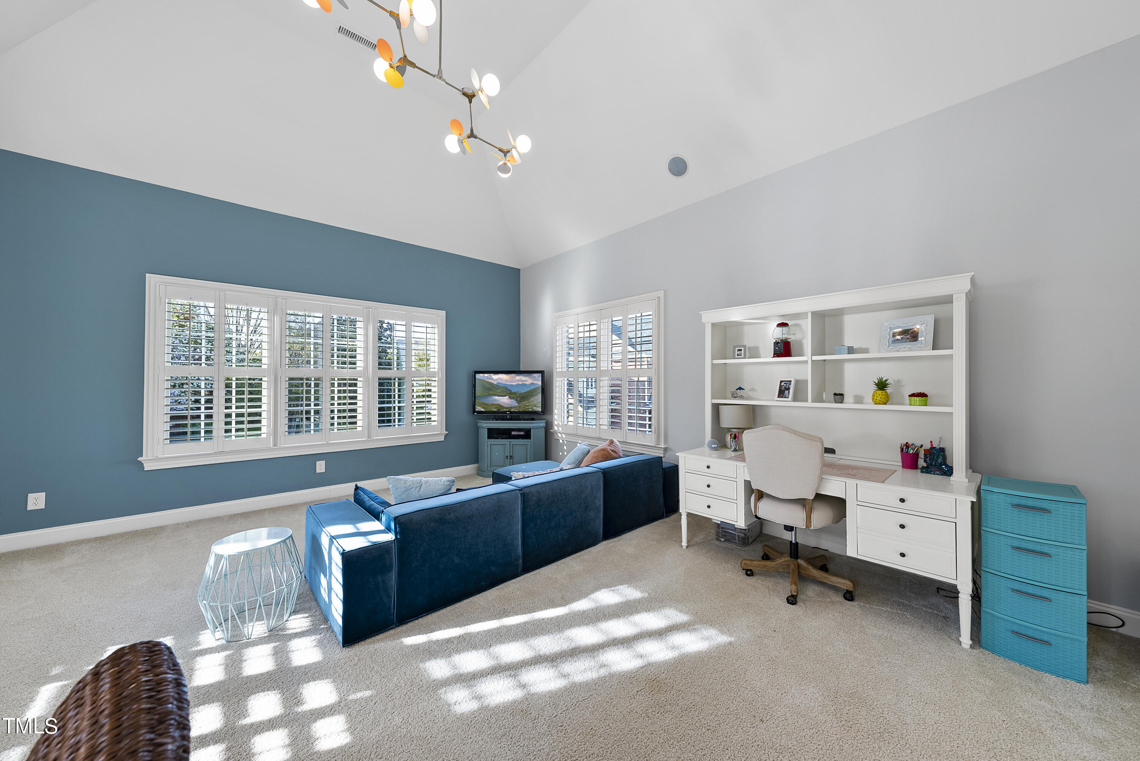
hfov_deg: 112.6
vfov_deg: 90.1
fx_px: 380
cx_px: 570
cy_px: 380
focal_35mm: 12
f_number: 7.1
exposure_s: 1/10
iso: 400
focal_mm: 12
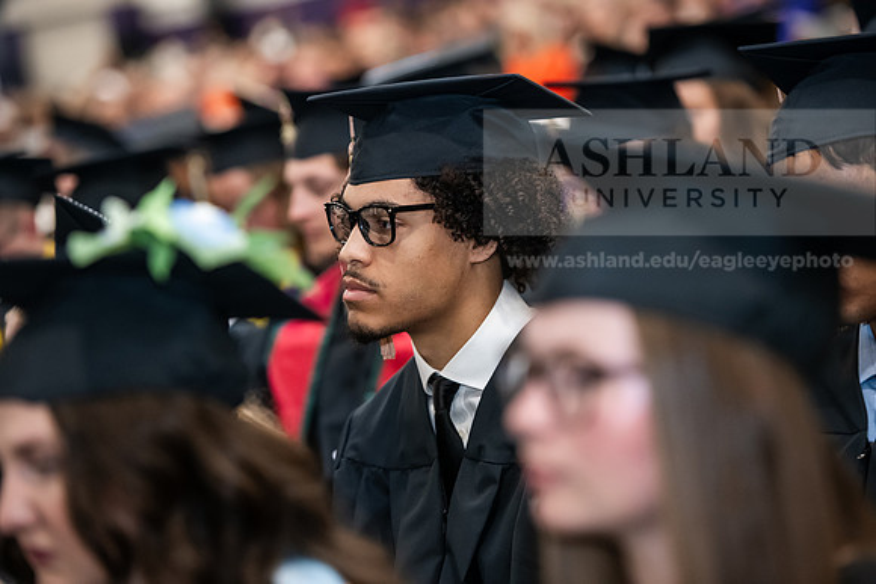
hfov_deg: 15.2
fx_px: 3286
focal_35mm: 135
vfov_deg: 10.2
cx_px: 438
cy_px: 292
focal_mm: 135
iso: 3200
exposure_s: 1/200
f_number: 3.2
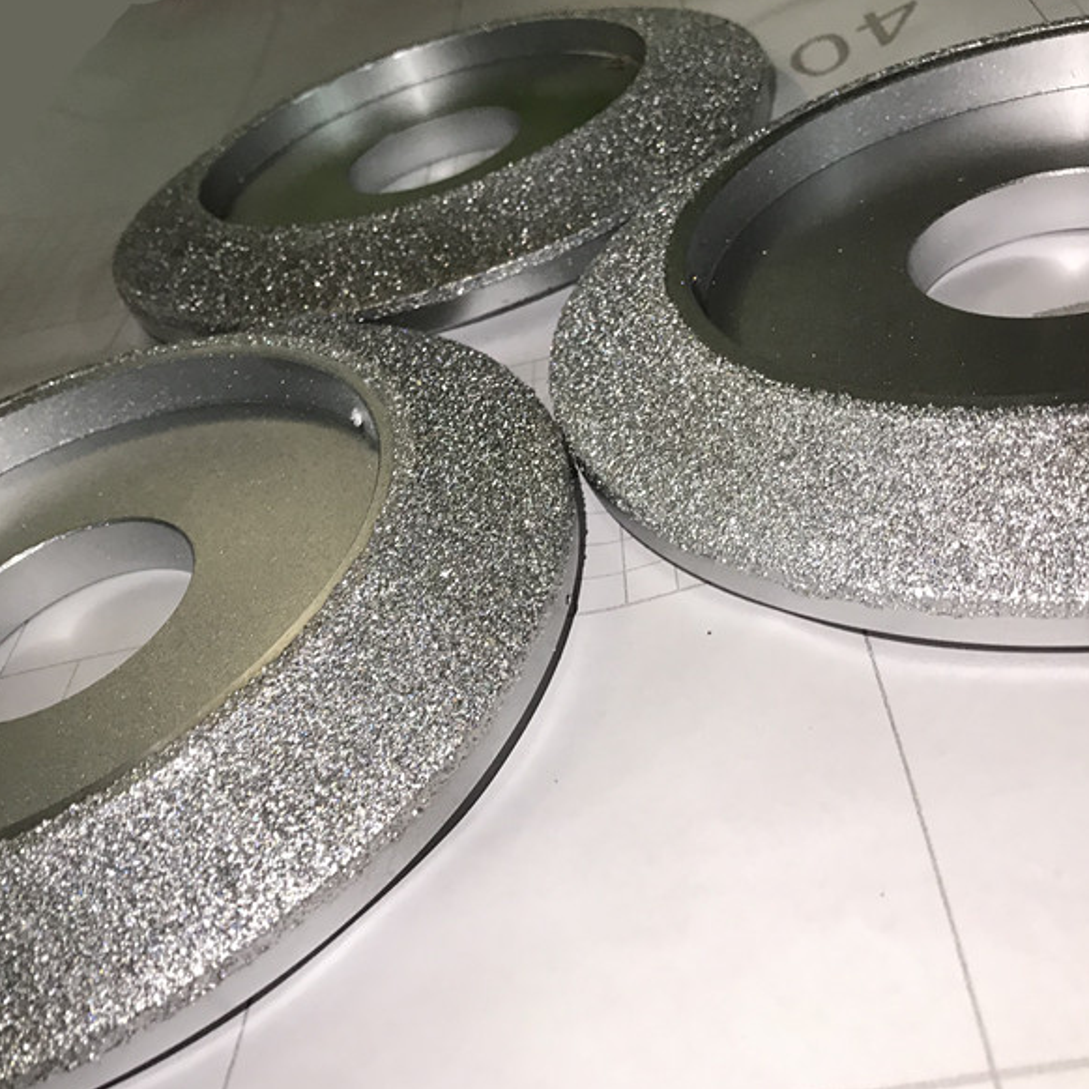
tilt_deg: -37.4
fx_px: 1210
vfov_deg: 48.4
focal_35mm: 34
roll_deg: +20.0
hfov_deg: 48.5
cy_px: 552
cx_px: 546
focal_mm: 3.99
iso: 40
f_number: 1.8
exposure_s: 1/25
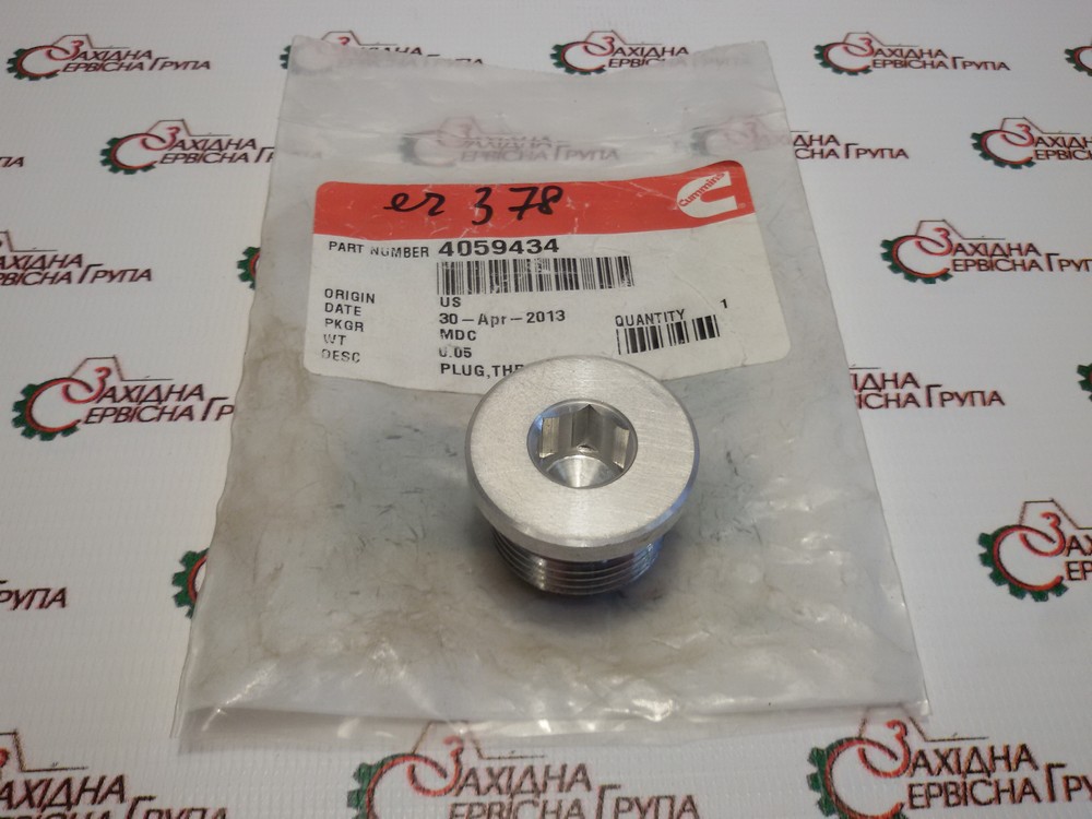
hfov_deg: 58.4
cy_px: 410
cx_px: 546
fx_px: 978
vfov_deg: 45.4
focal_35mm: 31
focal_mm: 2.93
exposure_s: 1/100
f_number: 2.4
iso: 50
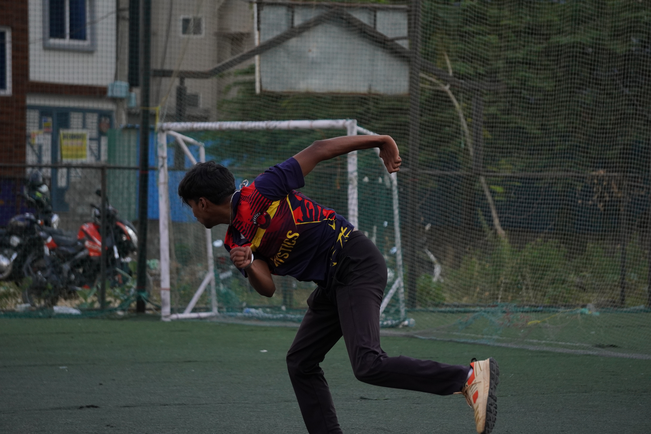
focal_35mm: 184
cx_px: 326
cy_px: 217
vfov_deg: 7.4
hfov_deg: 11.1
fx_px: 3336
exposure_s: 1/1000
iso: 1000
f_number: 5.6
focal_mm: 123
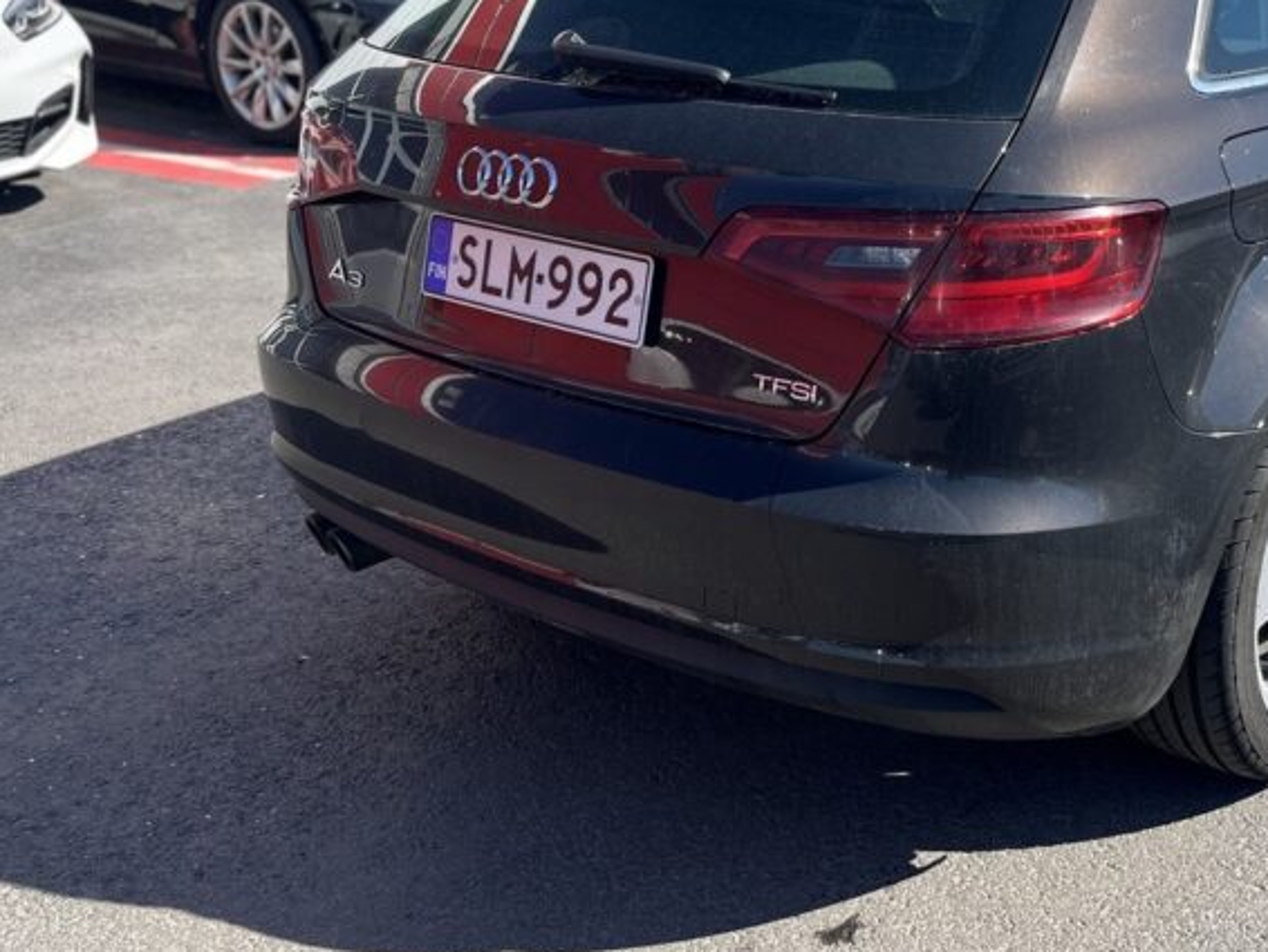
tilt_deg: -16.5
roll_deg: +1.2
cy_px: 318
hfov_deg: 39.2
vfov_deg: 30.7
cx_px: 966
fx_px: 1722
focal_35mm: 47
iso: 50
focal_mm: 5.1
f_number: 1.6
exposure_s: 1/2062
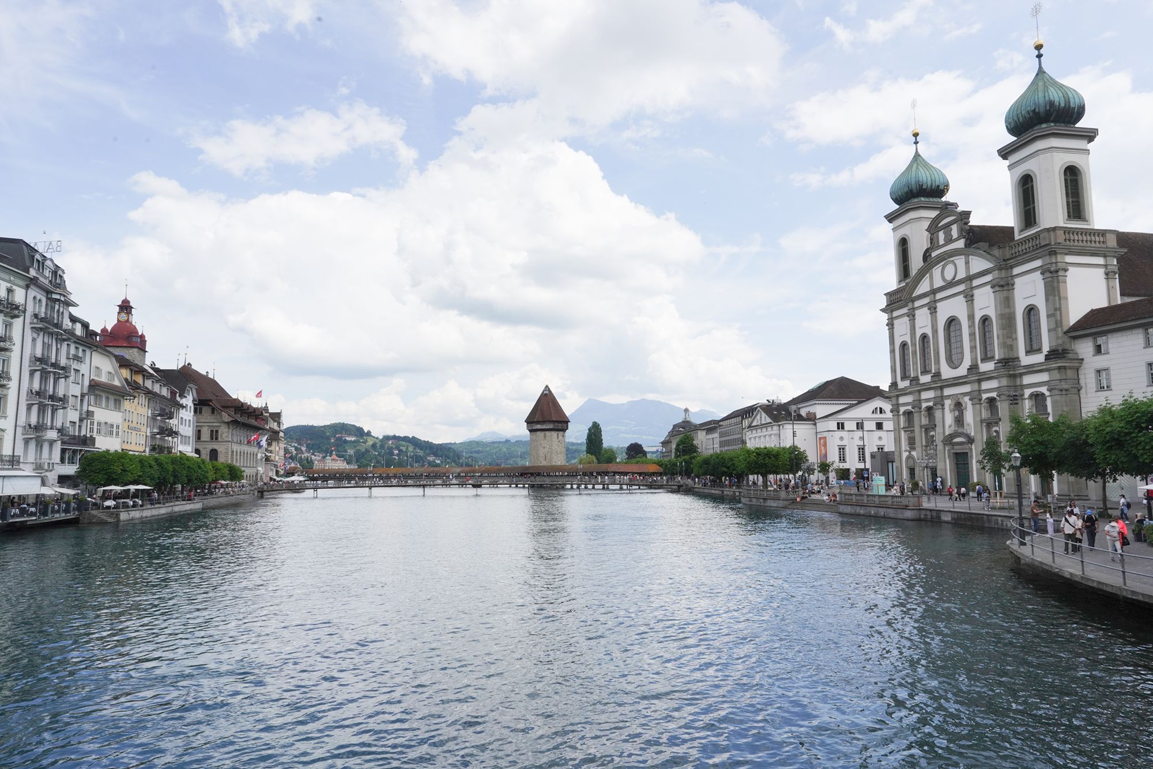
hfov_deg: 73.7
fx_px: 769
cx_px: 576
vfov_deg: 53.1
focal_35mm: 24
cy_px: 384
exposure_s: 1/320
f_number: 20
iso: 500
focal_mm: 24
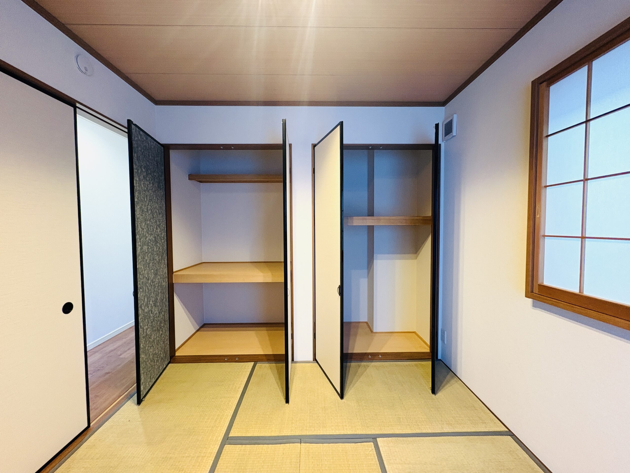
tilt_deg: -1.5
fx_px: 255
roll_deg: +0.8
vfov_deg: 85.7
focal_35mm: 14
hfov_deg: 102.1
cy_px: 236
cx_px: 315
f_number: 2.2
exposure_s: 1/60
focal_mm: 2.22
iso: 320
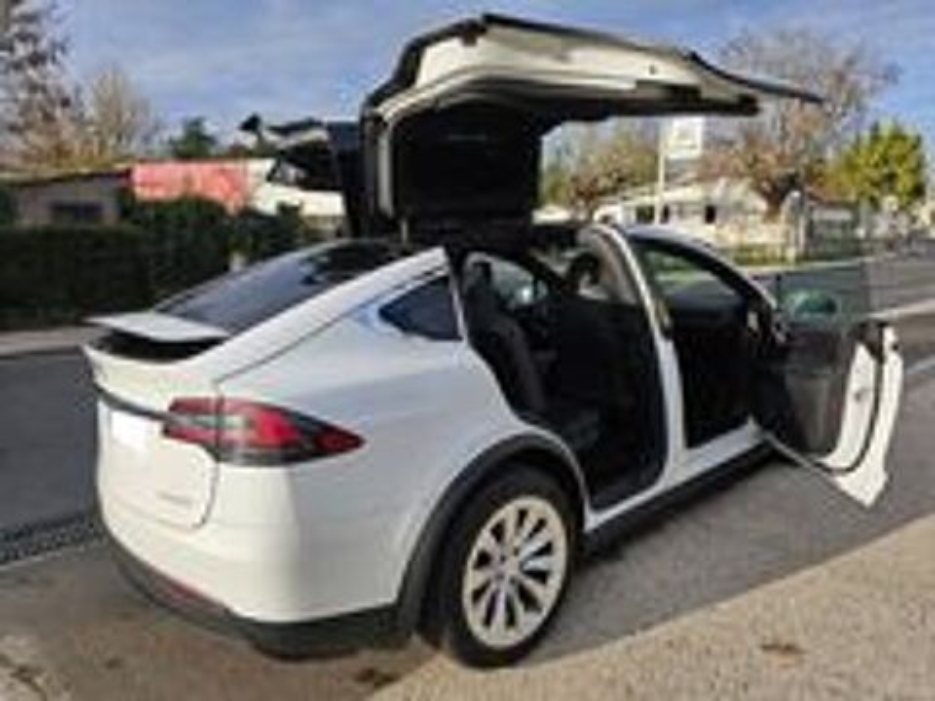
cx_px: 468
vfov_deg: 58.9
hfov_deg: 73.9
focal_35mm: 23
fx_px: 621
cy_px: 350
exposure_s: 1/1132
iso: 20
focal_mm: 6.3
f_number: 1.7
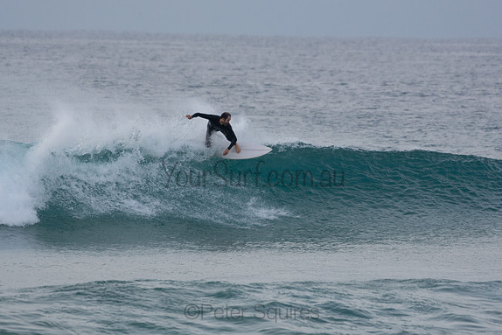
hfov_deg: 4.3
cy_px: 167
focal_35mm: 485
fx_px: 6764
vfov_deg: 2.8
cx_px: 252
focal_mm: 320
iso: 560
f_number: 5.6
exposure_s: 1/1600
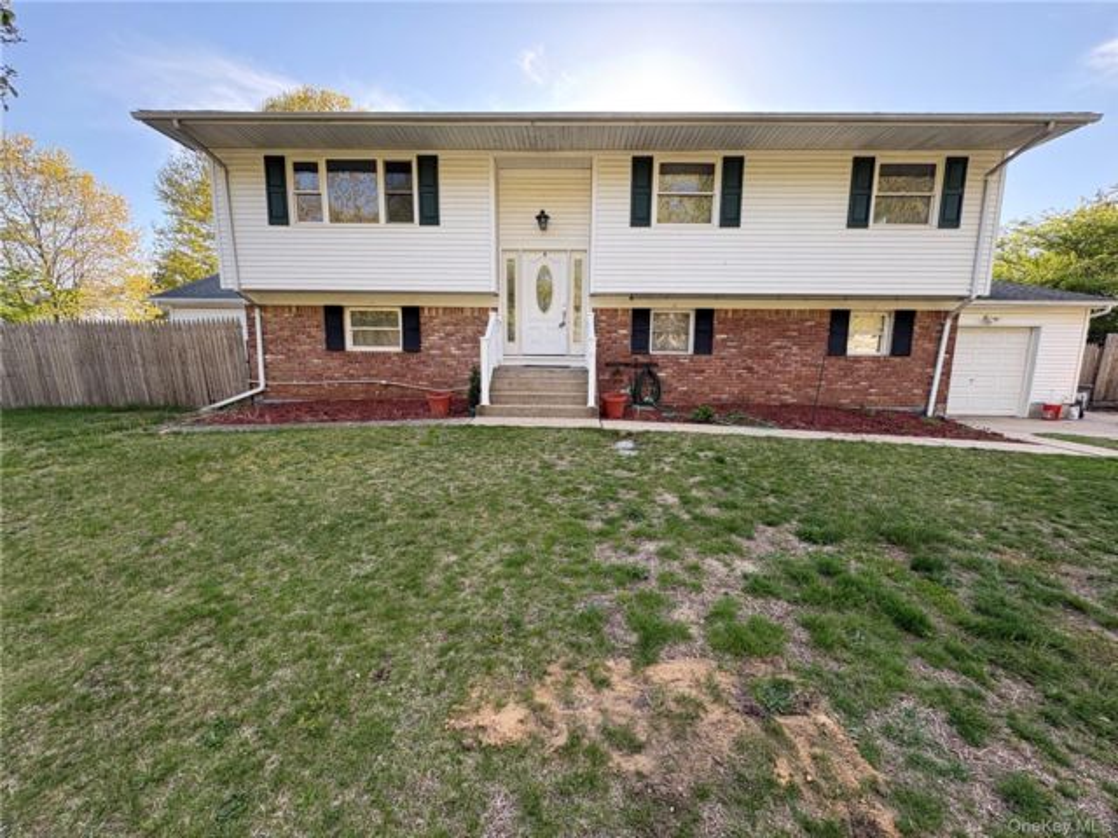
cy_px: 419
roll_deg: -0.8
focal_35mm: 14
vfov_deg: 85.7
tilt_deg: -7.4
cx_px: 559
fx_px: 452
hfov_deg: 102.1
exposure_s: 1/222
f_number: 2.2
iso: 40
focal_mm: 2.22
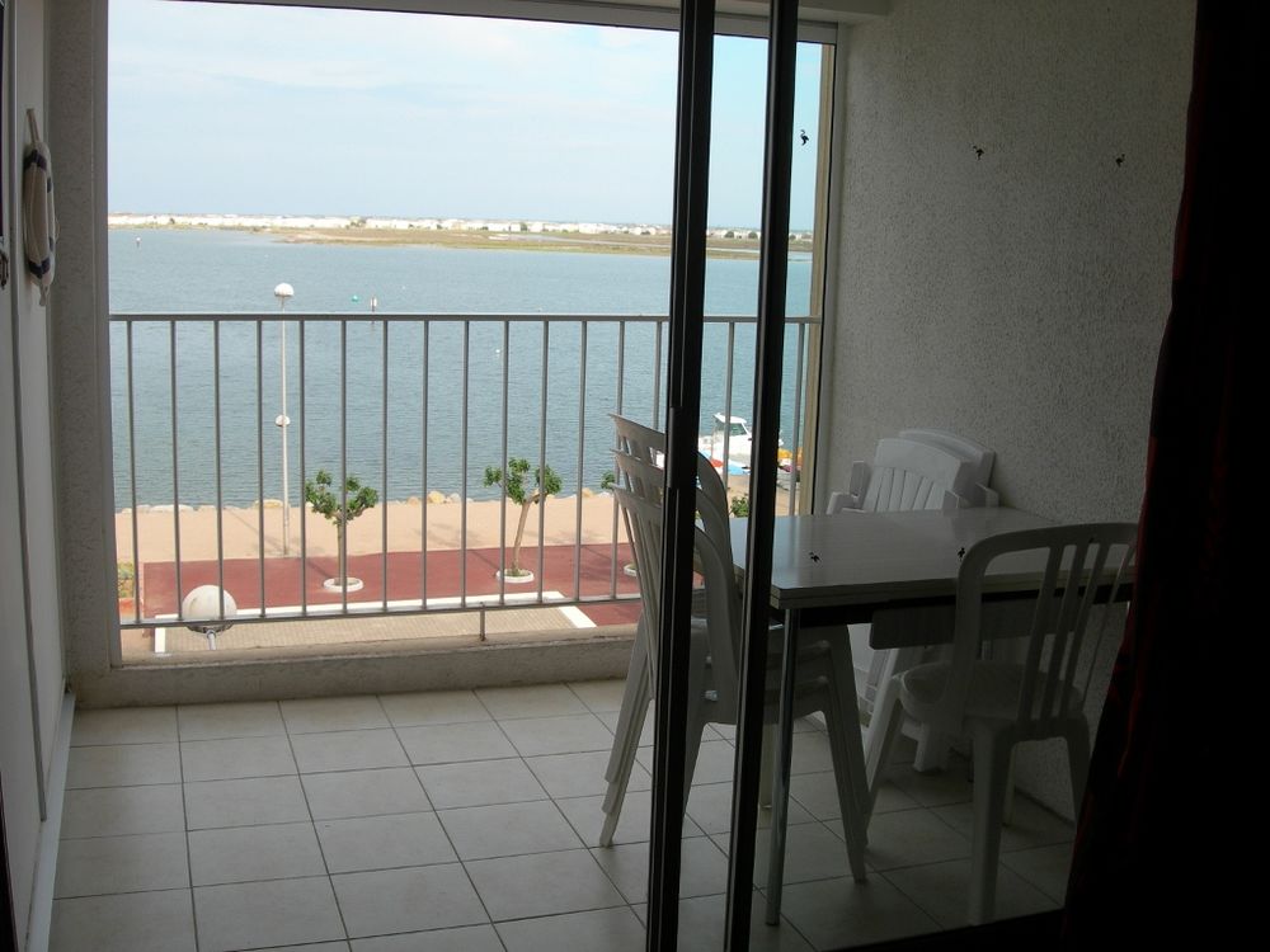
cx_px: 635
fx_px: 1394
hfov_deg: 49.0
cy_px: 476
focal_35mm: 38
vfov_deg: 37.7
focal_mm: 7.8
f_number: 4.8
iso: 50
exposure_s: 1/196
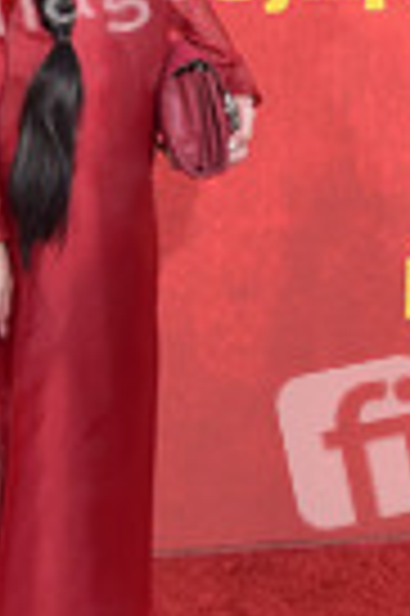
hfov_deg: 11.7
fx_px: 2004
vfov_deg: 17.5
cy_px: 198
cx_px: 101
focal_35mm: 117
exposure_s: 1/1000
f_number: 6.3
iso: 1600
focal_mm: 40
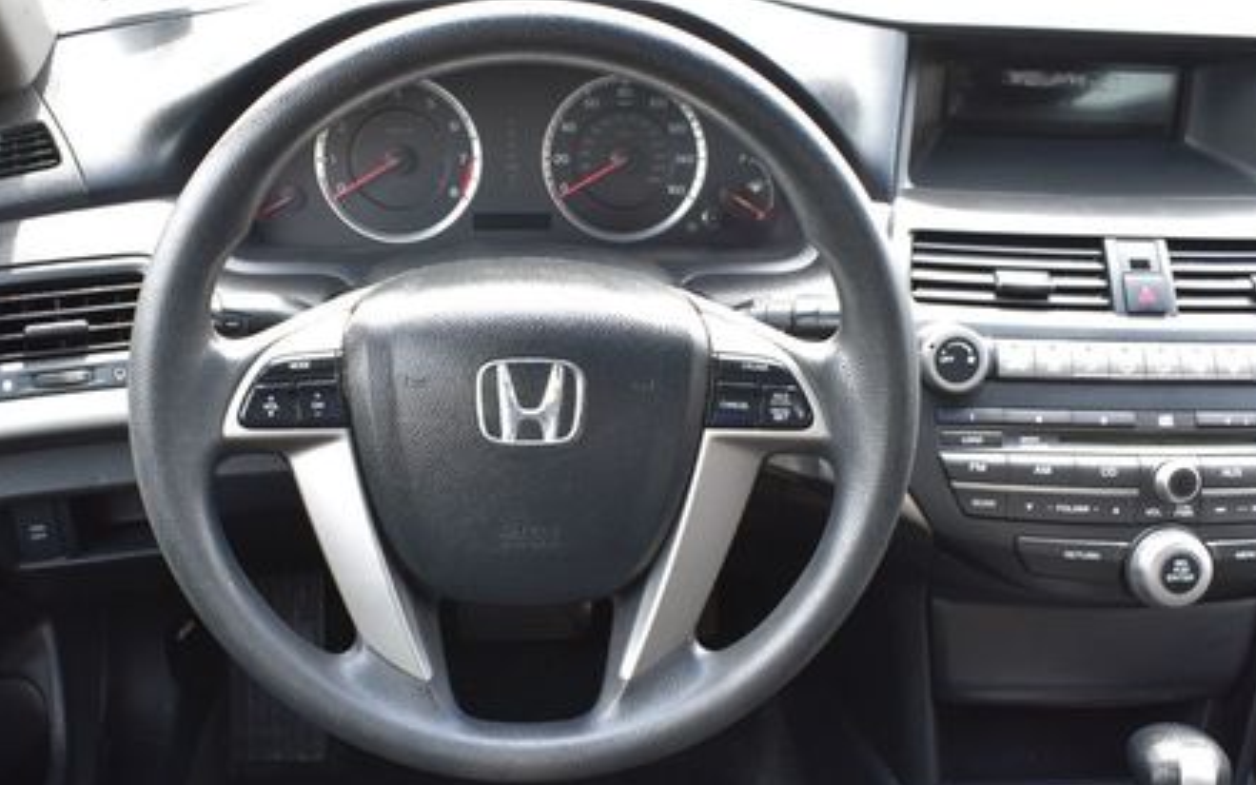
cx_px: 568
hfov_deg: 49.2
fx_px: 1369
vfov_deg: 31.8
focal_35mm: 40
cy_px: 508
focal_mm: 18
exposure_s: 1/40
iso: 400
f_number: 7.1
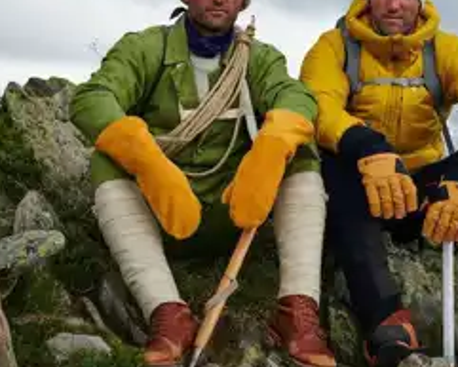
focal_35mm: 78
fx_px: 1058
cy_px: 138
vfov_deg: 19.6
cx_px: 334
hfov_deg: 24.2
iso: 250
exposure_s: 1/640
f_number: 5.6
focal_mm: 50
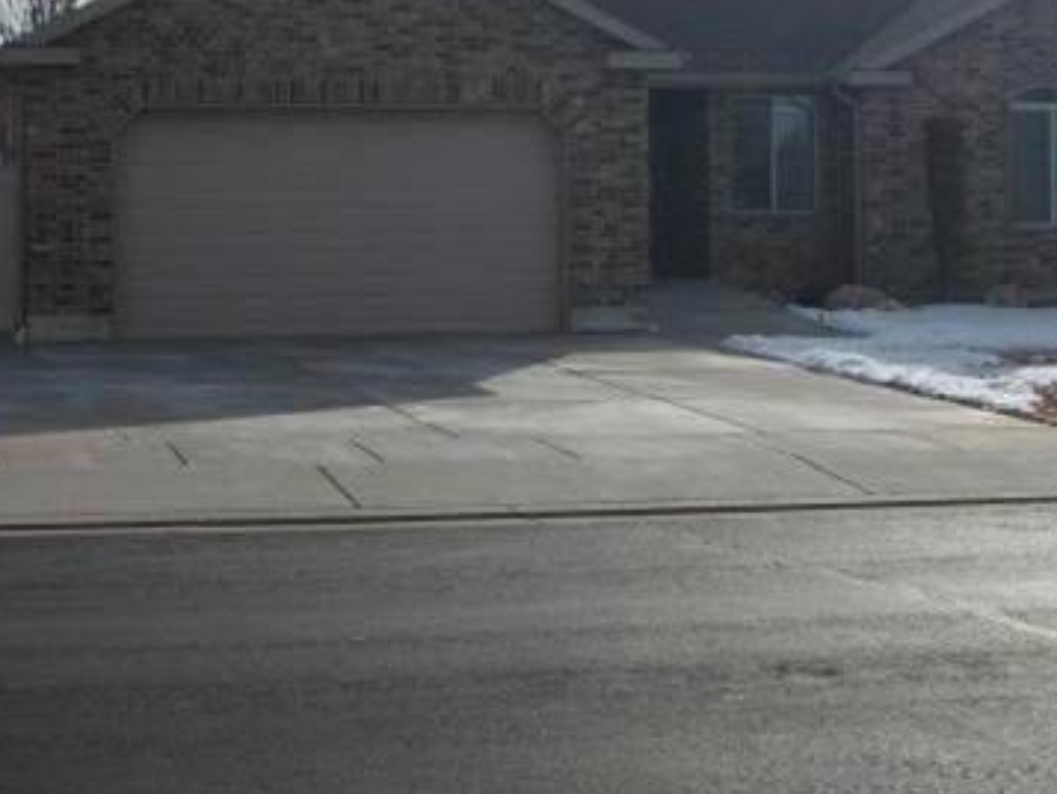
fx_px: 2352
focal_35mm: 77
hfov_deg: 25.2
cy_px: 190
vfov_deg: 19.0
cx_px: 388
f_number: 7.7
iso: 50
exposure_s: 1/350
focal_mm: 7.2
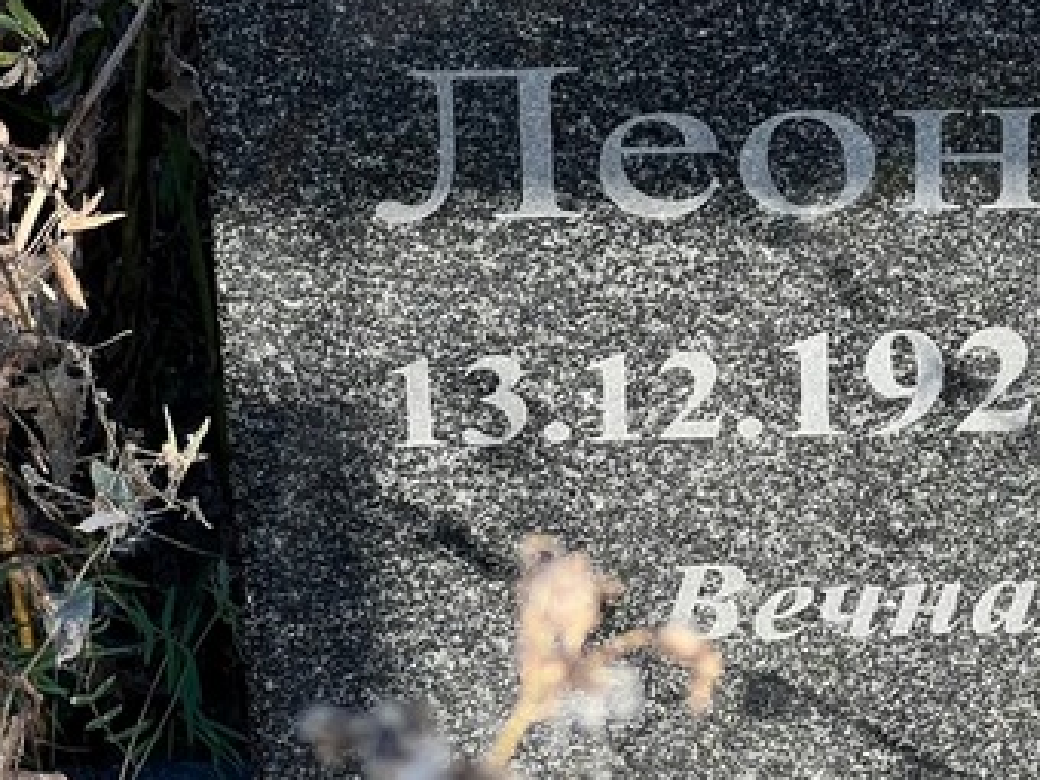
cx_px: 1199
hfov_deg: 10.8
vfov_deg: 8.2
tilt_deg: -30.7
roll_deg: -0.6
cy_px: 21
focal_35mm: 181
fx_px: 5438
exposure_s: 1/135
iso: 32
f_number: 2.8
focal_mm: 9
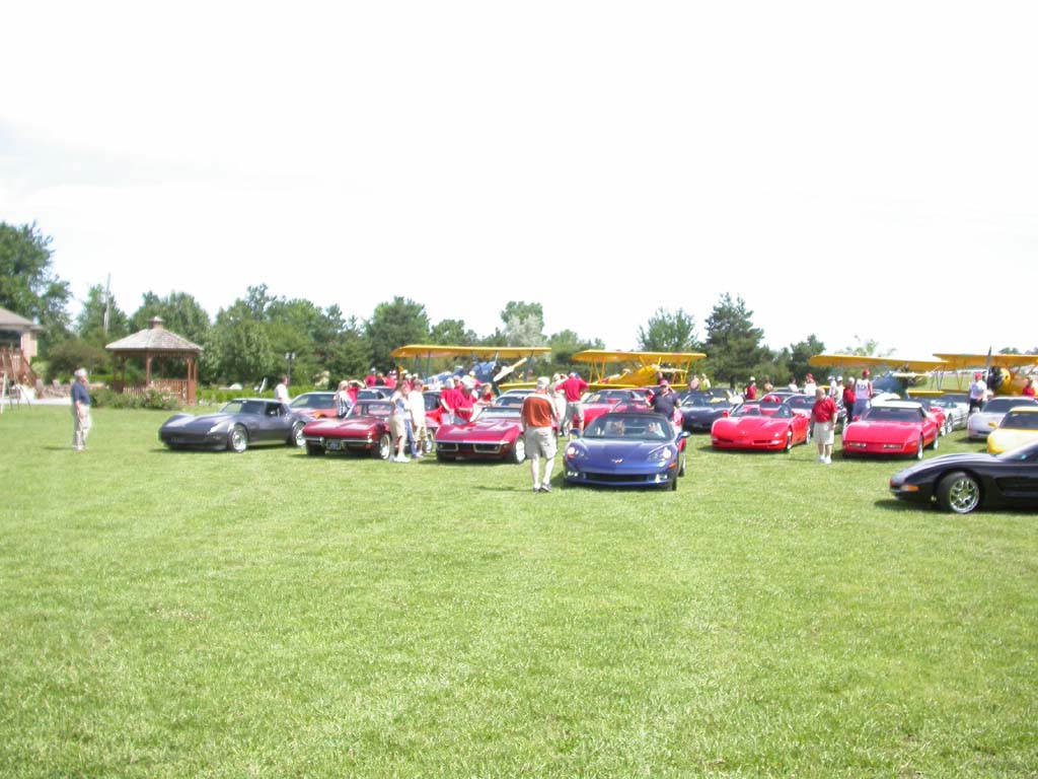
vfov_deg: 37.7
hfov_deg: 49.0
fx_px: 1139
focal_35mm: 38
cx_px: 519
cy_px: 390
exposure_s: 1/1000
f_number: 2.6
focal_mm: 7.85
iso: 100
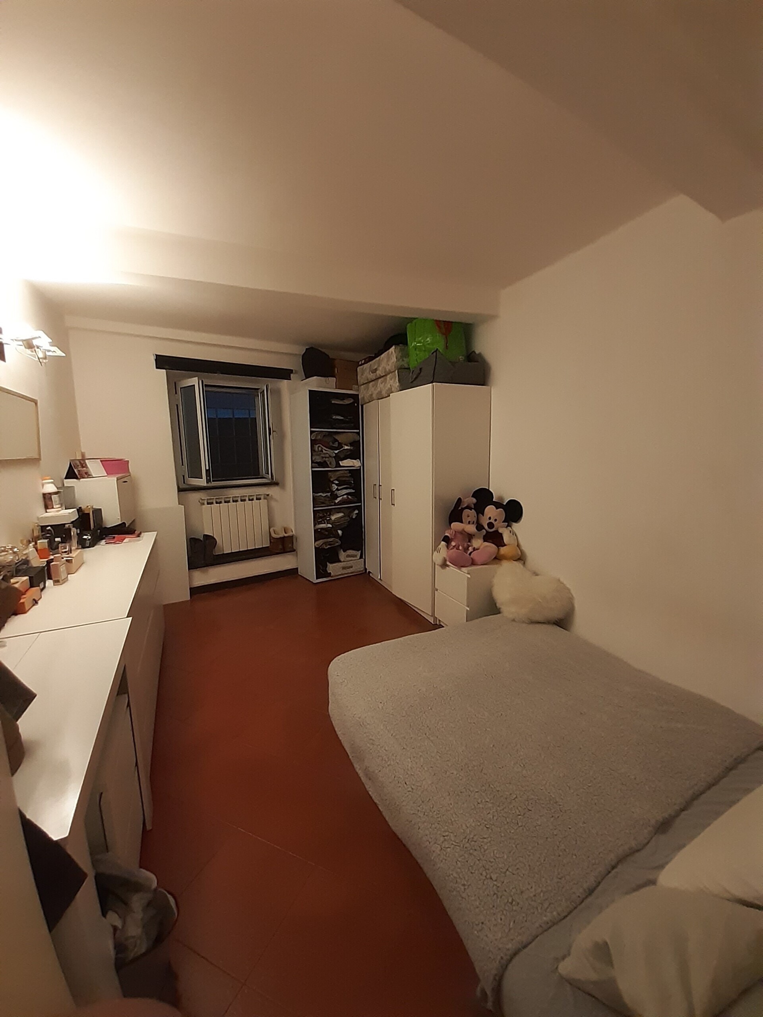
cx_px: 382
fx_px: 382
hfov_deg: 89.9
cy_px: 508
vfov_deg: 106.2
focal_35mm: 13
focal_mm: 1.13
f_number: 2.2
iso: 250
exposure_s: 1/25
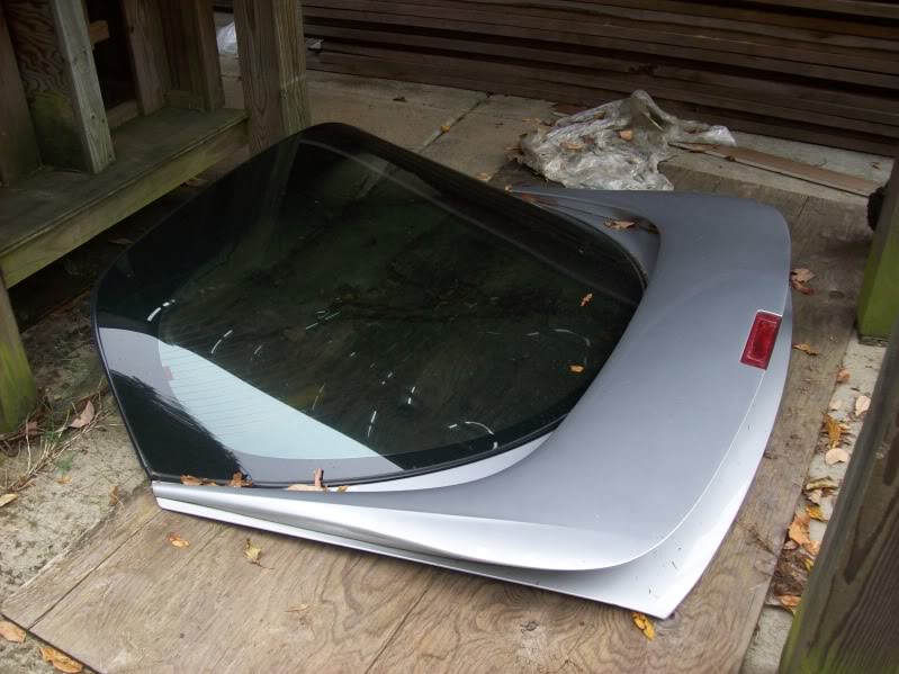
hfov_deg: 51.4
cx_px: 450
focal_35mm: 36
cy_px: 337
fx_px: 935
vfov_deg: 39.6
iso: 80
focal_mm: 6
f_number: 2.7
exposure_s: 1/231
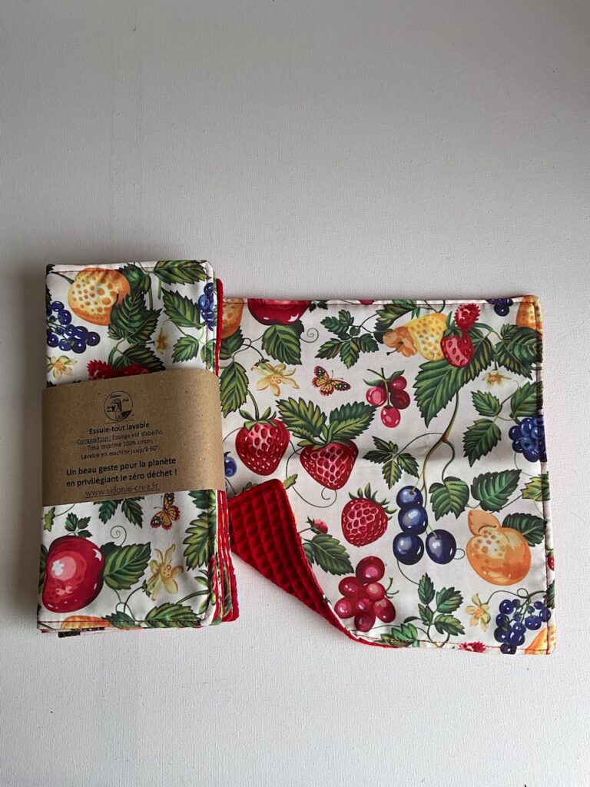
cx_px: 295
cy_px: 394
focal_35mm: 29
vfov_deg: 61.7
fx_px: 659
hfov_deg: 48.2
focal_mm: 3
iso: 25
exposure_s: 1/635
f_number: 1.8
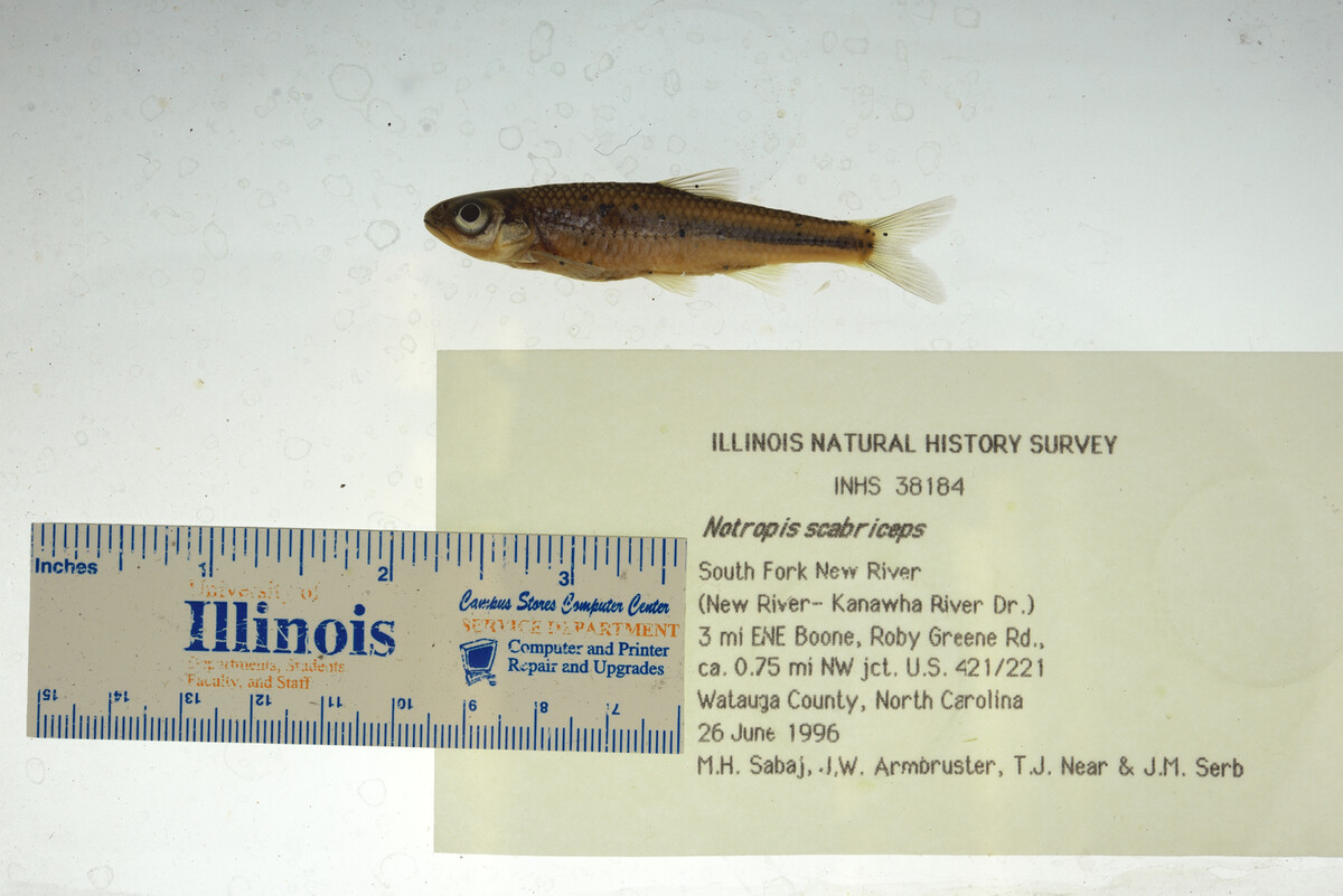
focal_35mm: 60
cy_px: 448
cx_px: 672
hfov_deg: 33.4
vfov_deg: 22.6
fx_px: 2239
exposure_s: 1/200
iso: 100
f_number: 10
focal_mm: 60
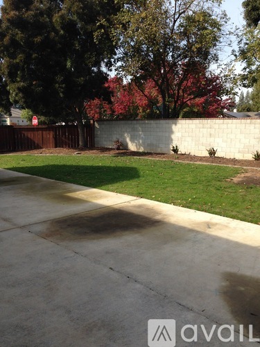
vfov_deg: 55.4
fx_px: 330
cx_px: 130
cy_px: 174
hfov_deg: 42.9
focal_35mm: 33
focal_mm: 4.12
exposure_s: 1/889
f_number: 2.4
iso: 50
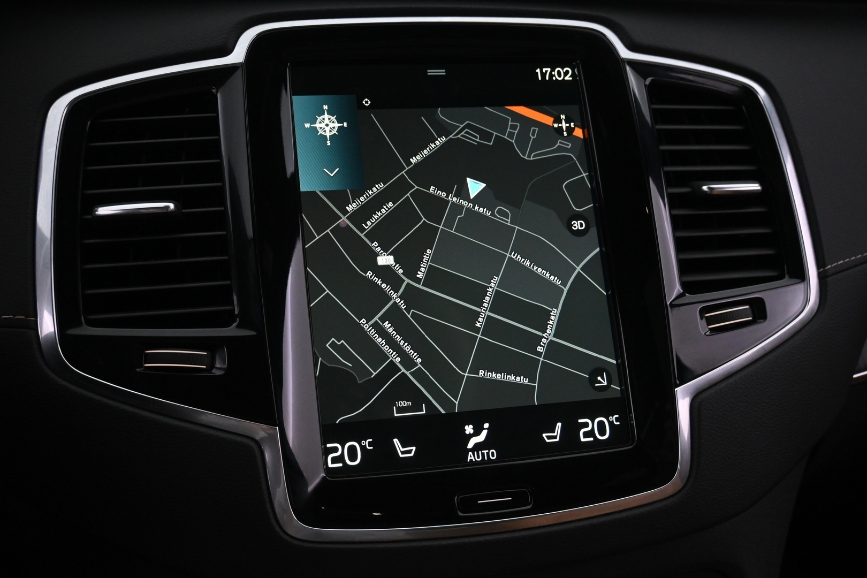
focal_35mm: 40
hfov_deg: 48.7
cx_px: 434
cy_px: 289
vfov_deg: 33.6
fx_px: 957
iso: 2200
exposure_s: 1/40
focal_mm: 26.5
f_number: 4.5
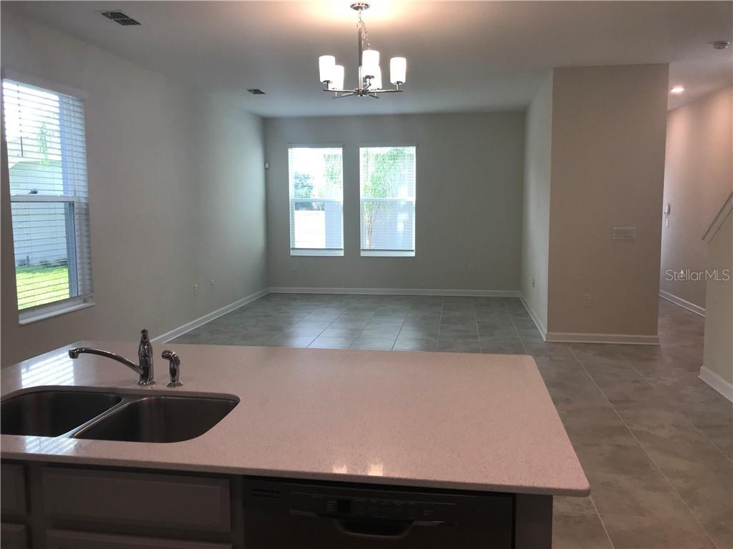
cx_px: 366
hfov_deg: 63.4
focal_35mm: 28
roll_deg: +0.4
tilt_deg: -6.5
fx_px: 593
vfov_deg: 49.7
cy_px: 274
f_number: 1.8
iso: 40
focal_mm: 3.99
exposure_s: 1/120
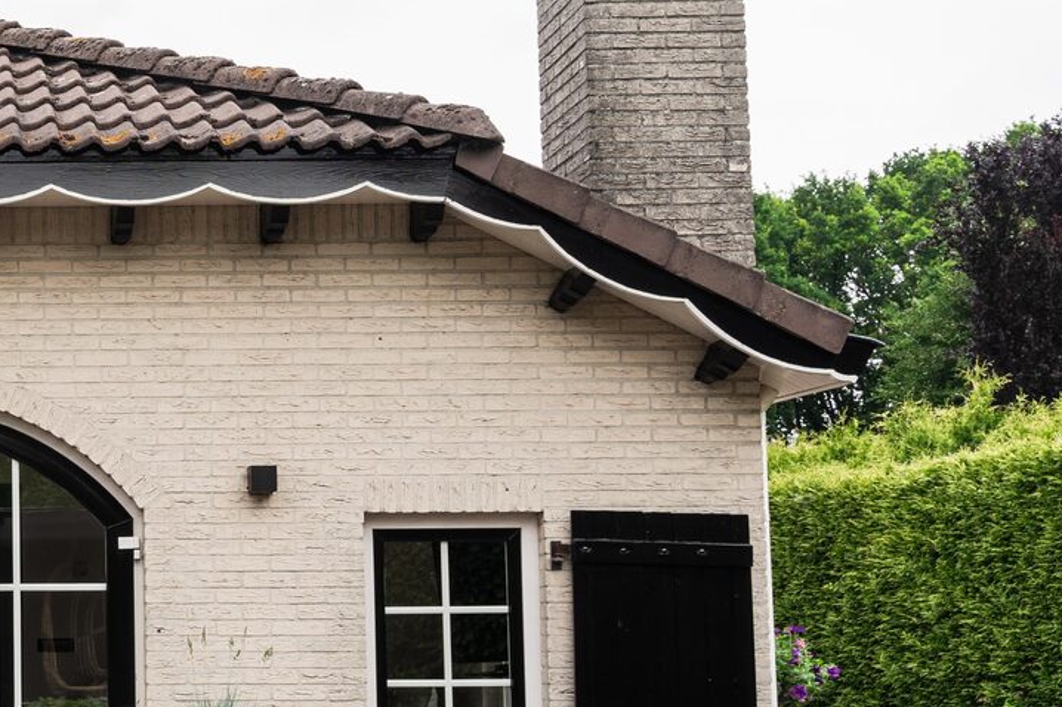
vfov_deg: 20.5
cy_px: 449
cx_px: -122
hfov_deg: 27.7
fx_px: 1946
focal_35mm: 66
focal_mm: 24
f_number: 9
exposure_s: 1/100
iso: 100
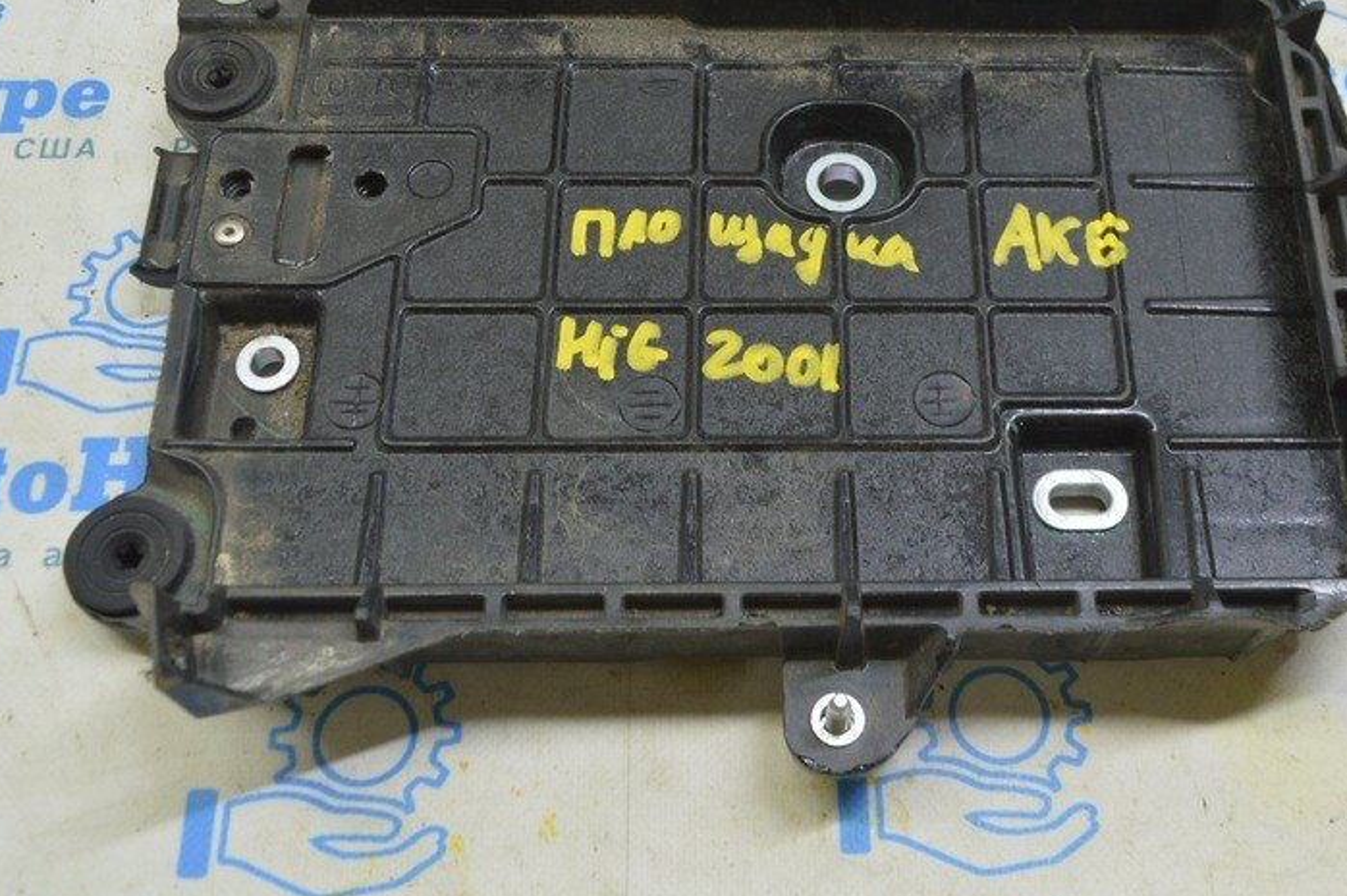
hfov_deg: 44.3
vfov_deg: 30.4
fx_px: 1645
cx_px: 803
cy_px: 364
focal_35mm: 44
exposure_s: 1/20
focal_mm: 20
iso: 400
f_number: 5.6
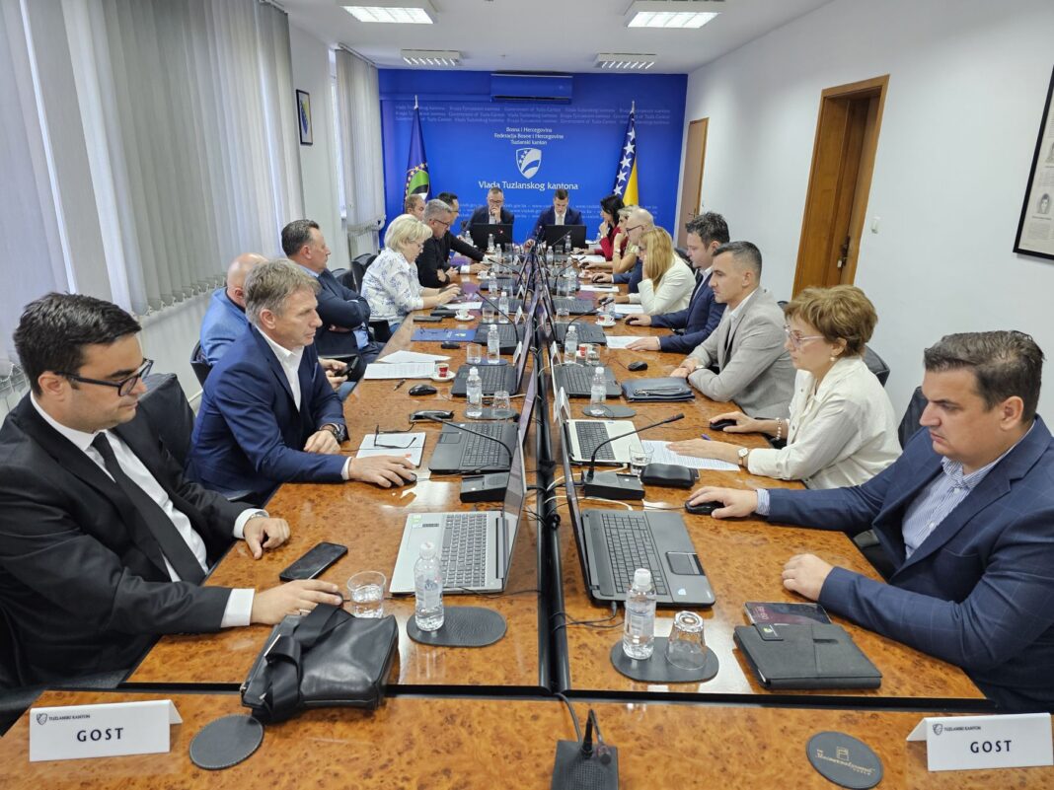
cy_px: 395
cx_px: 527
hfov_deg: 73.9
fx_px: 700
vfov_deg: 58.9
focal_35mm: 23
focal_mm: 6.3
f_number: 1.7
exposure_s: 1/100
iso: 500
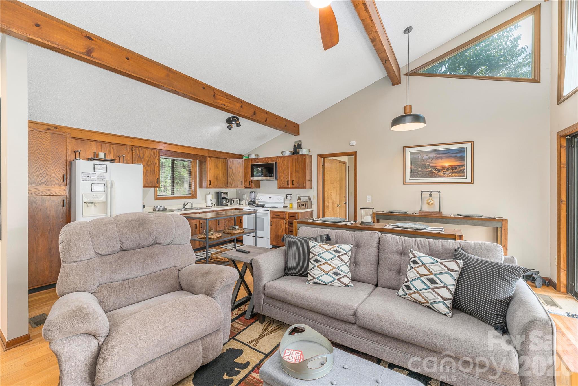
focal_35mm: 14
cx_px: 289
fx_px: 225
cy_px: 193
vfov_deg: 81.2
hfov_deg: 104.3
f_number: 7.1
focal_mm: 14
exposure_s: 1/60
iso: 320
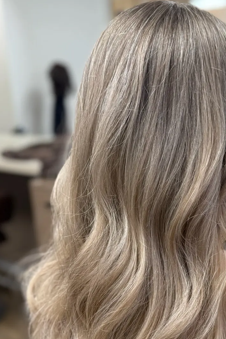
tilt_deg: -19.1
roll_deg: +2.1
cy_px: 238
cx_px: 155
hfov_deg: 27.9
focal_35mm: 48
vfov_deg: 40.4
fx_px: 452
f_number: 1.78
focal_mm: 6.76
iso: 80
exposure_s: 1/100
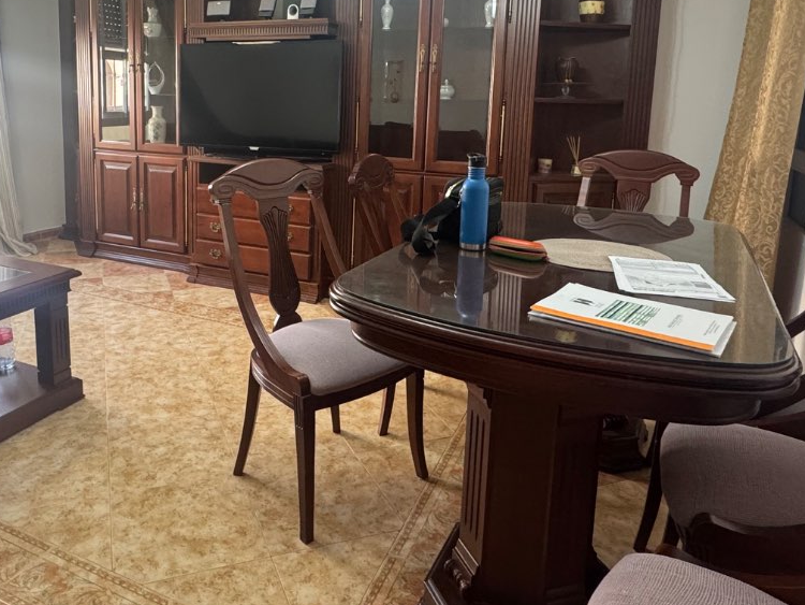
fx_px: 651
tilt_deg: -7.6
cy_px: 193
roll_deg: -1.8
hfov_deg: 62.7
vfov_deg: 48.8
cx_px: 309
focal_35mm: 28
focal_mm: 2.22
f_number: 2.2
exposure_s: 1/50
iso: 320
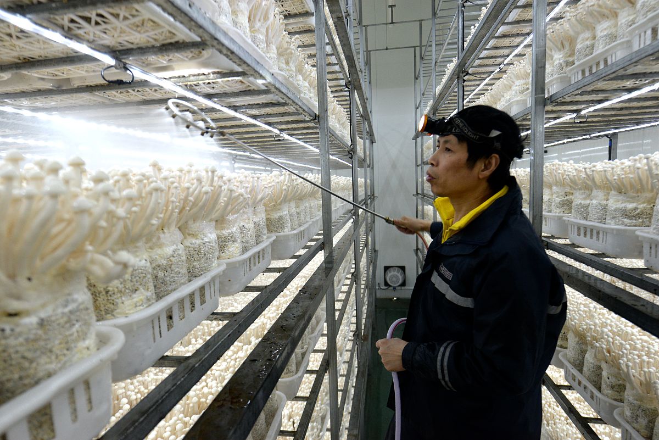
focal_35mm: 20
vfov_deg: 62.0
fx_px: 366
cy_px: 220
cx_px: 330
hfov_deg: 84.0
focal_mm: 20
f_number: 4.5
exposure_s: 1/100
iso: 1250
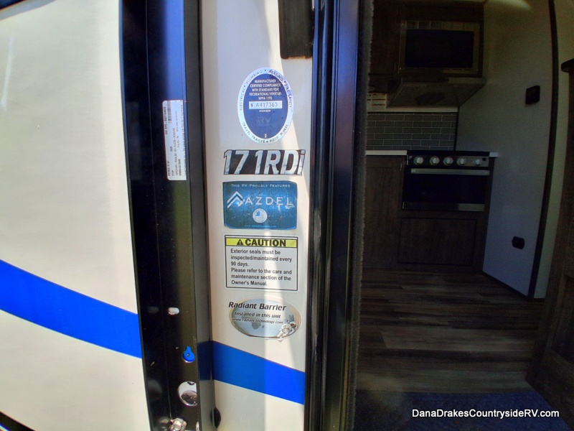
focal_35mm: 17
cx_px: 287
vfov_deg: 74.7
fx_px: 282
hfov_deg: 91.0
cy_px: 216
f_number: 2.2
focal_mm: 1.4
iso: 50
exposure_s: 1/197
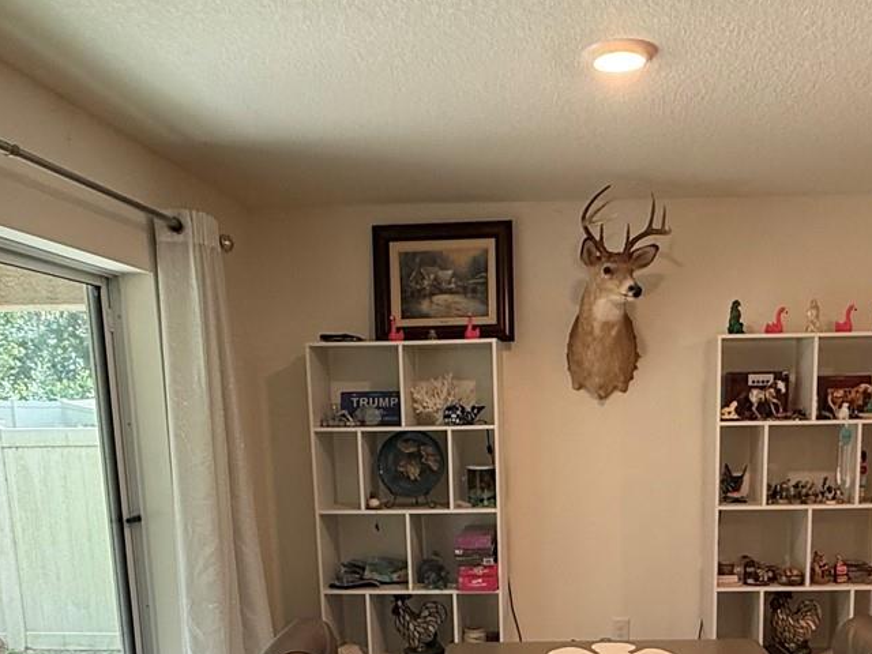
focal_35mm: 35
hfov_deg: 52.1
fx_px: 882
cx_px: 541
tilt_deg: -10.5
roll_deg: +0.5
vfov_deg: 38.7
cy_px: 550
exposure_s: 1/120
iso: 250
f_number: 2.2
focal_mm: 2.22
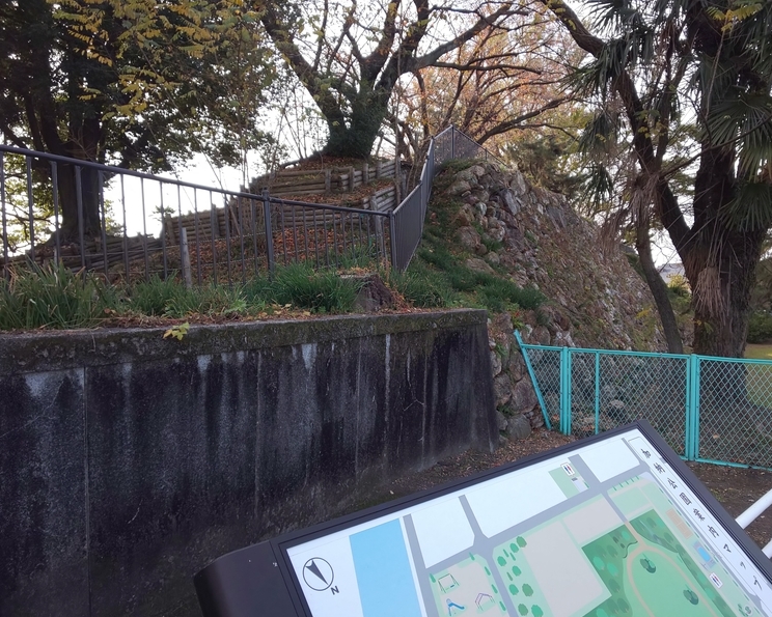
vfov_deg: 65.5
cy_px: 309
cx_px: 392
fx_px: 480
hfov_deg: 77.6
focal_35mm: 21
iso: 28
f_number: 1.94
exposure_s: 1/222
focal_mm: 3.45
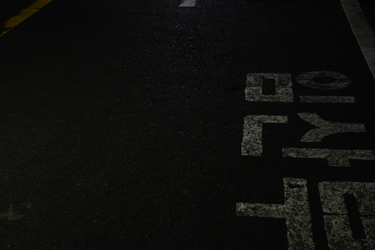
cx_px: 175
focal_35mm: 56
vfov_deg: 24.2
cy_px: 108
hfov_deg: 35.6
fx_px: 583
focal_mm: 35
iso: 1600
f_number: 2.8
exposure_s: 1/60
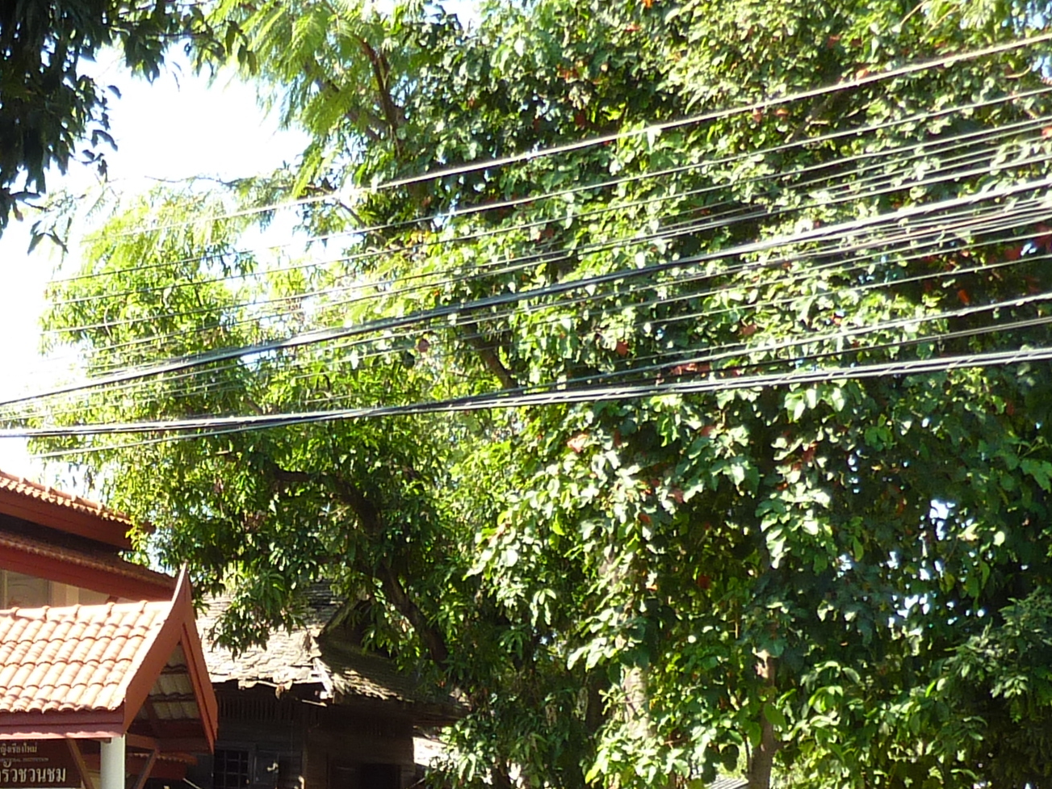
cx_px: 38
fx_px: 2127
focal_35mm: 70
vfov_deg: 19.9
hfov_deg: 26.5
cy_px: 898
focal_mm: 4.1
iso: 80
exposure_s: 1/100
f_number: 3.5
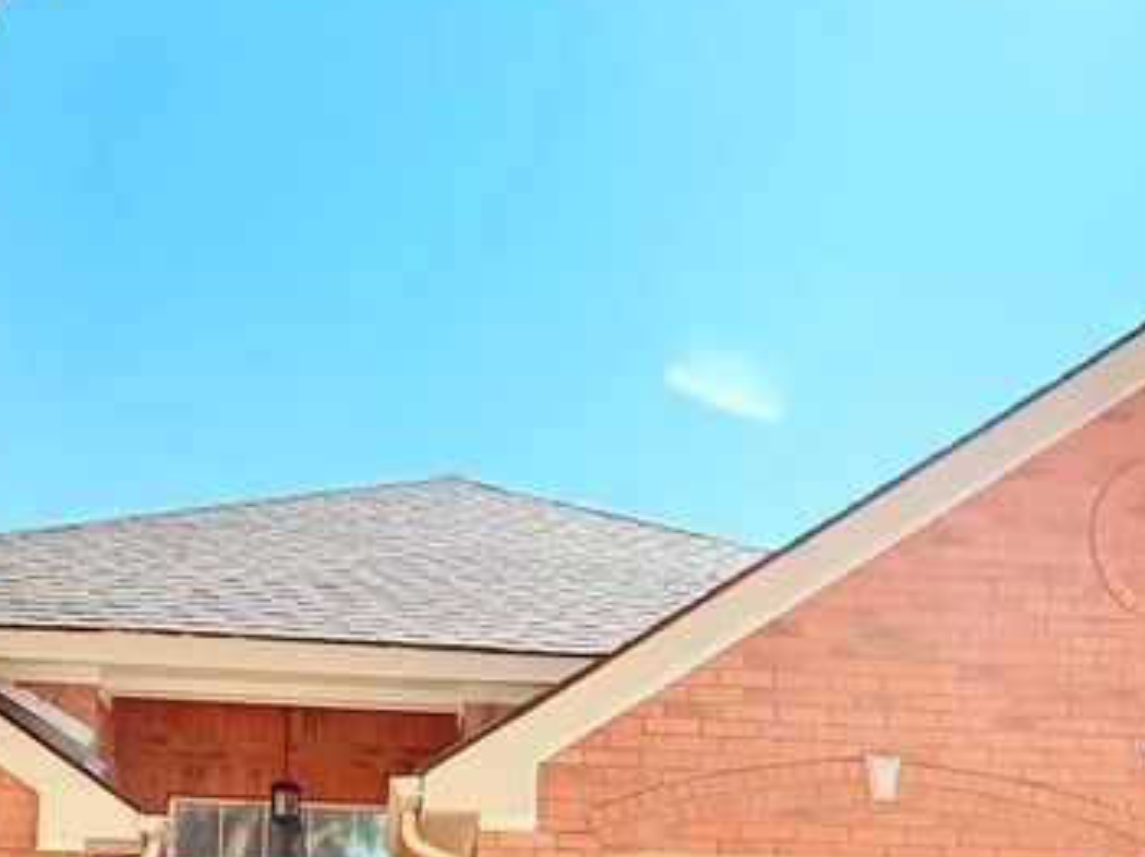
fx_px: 1355
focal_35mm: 41
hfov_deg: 45.6
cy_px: 1057
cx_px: 481
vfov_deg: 29.6
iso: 64
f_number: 2.2
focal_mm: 2.22
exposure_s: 1/1285
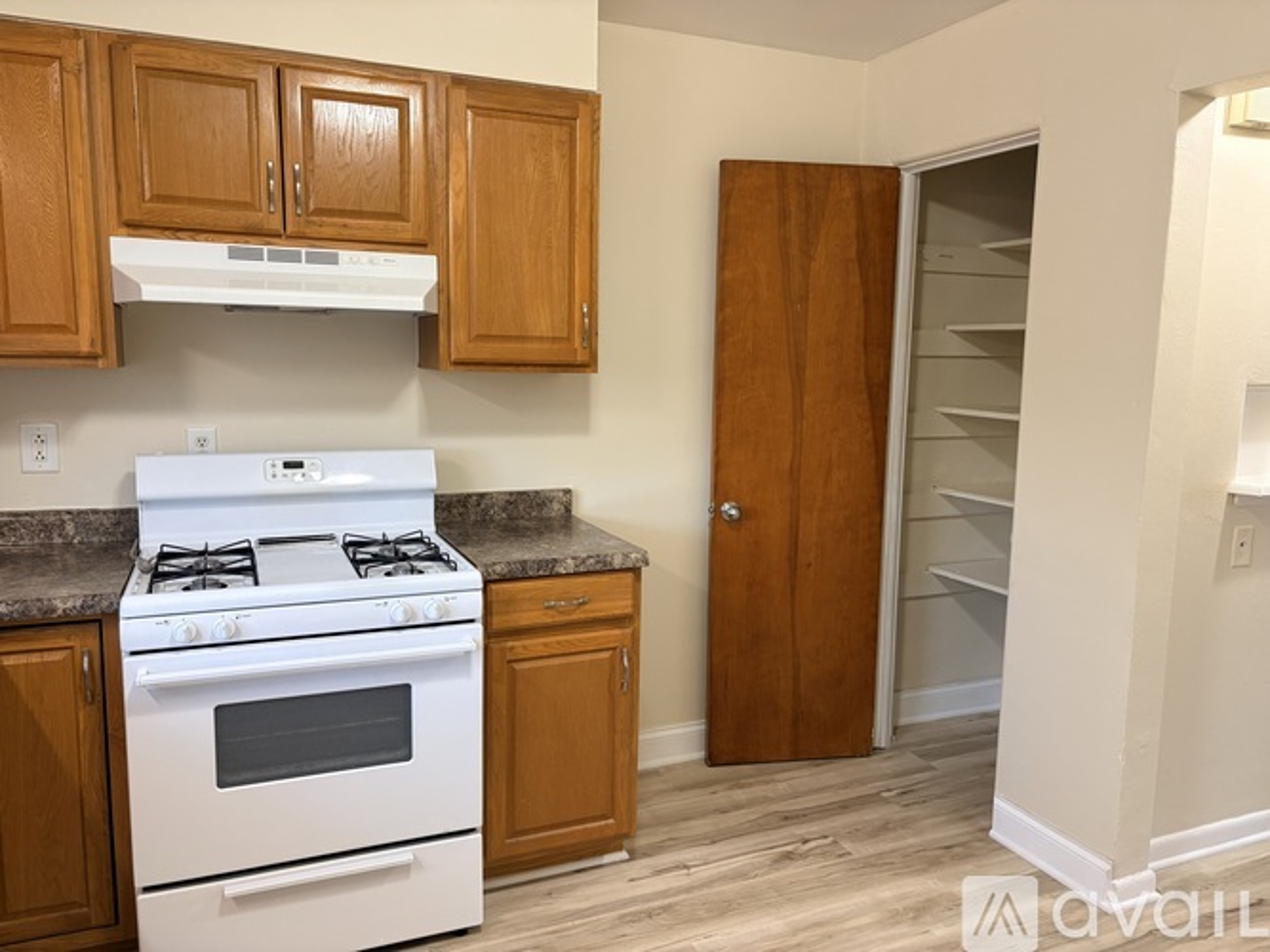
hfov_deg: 67.3
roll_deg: +0.0
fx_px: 954
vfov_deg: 53.0
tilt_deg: -7.4
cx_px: 635
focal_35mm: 26
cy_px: 476
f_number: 1.6
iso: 125
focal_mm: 5.96
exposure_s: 1/60
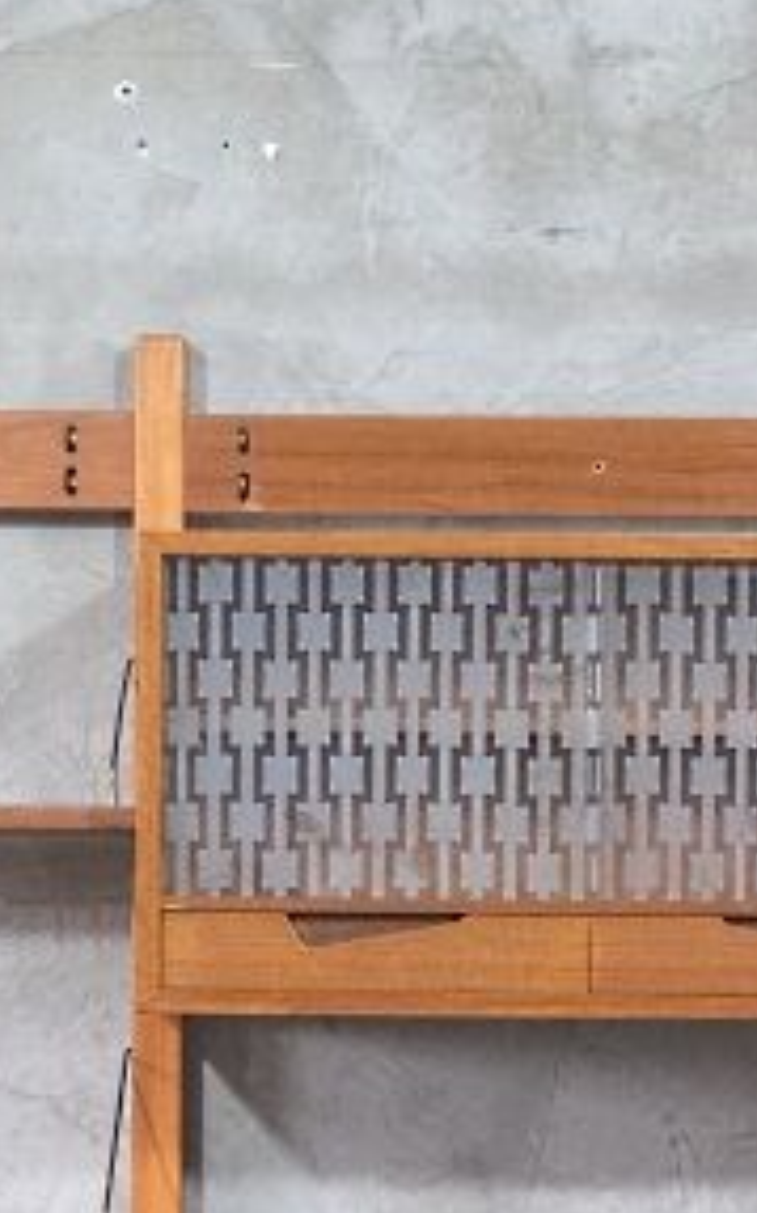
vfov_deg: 10.3
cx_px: 469
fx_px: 6579
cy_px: 1602
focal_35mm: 199
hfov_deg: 6.6
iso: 2000
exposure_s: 1/42
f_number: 4
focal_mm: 29.2
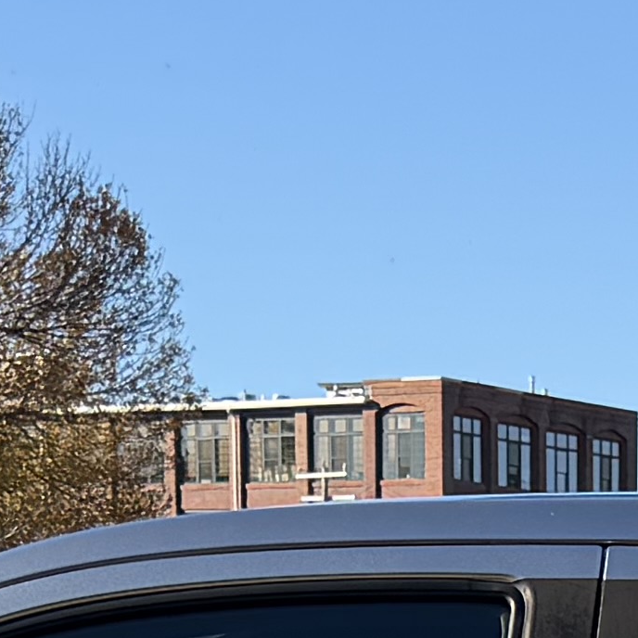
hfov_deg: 9.8
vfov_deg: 8.9
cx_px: 736
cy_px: 1544
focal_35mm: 176
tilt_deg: -12.2
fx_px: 3670
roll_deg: -0.8
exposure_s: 1/2299
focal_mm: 6.76
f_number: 1.78
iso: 80
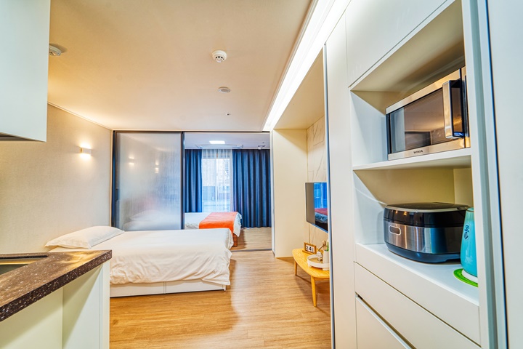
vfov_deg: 81.2
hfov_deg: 104.3
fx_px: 203
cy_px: 174
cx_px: 262
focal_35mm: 14
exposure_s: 1/2.5
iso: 100
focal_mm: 14
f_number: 8
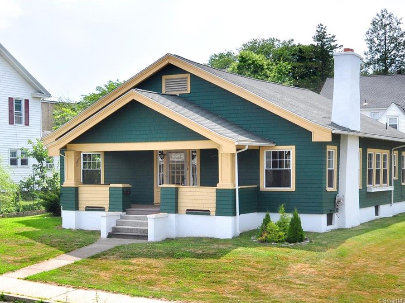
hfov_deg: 55.4
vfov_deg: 42.9
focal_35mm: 33
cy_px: 151
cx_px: 206
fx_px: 386
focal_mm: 20
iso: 250
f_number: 8
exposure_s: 1/500
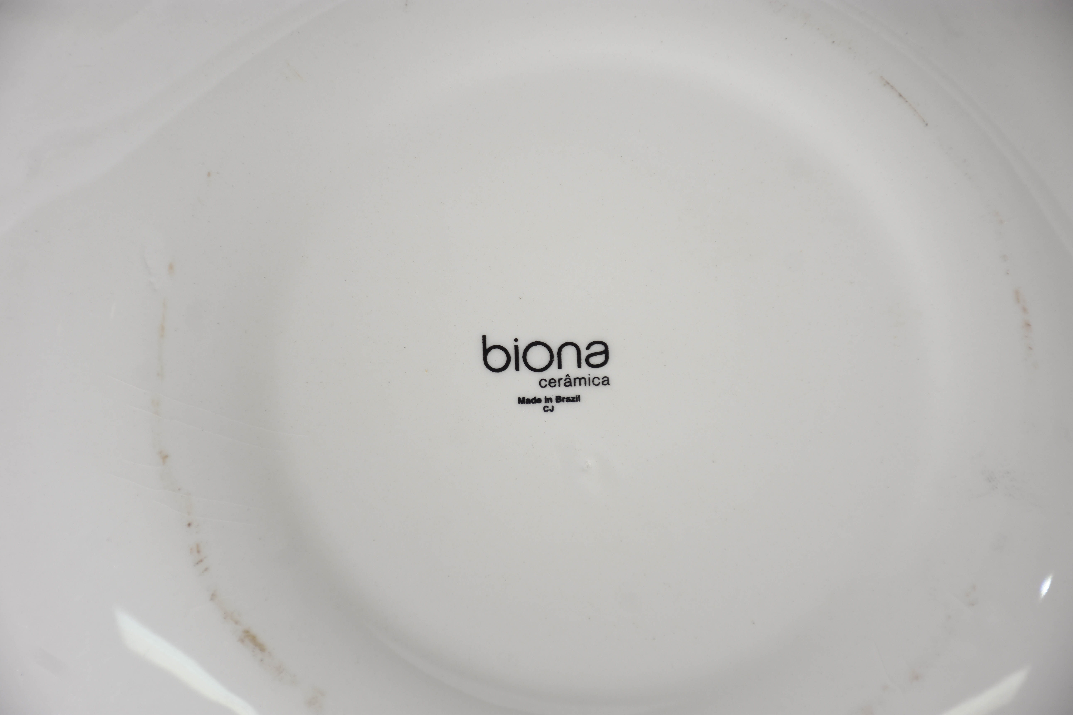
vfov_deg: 11.4
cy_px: 358
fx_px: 3576
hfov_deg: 17.1
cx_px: 536
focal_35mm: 120
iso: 160
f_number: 5.3
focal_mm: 80
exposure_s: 1/60
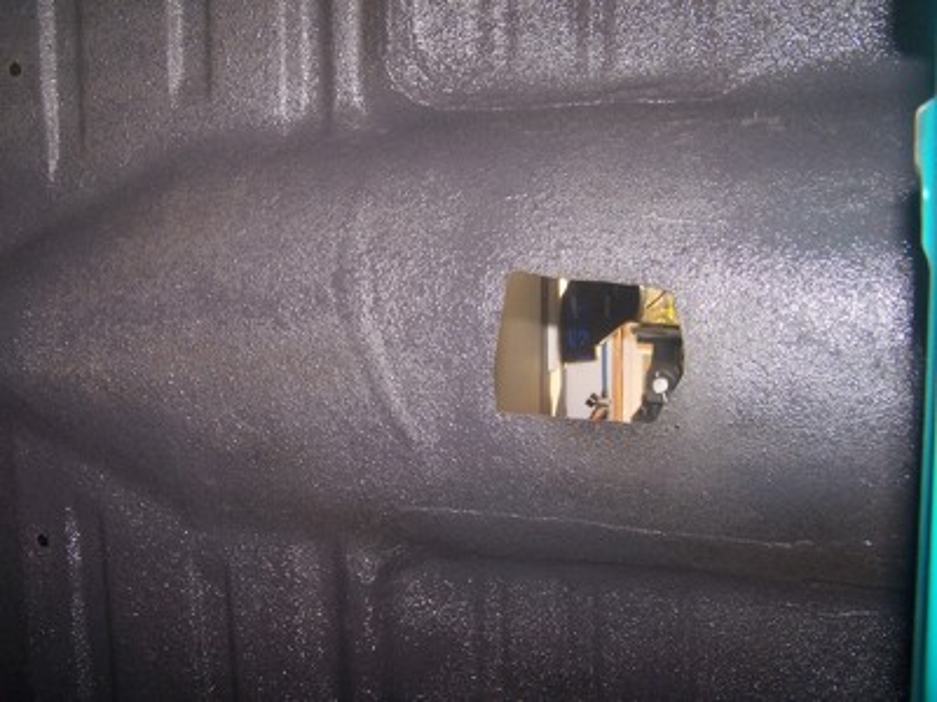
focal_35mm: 38
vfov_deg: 37.7
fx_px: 1029
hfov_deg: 49.0
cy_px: 351
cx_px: 468
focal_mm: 6.3
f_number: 2.8
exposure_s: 1/60
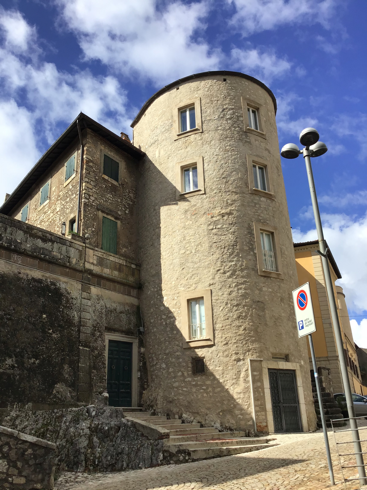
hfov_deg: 45.4
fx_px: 438
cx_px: 184
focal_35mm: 31
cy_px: 245
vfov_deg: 58.4
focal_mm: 3.3
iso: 25
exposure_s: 1/1567
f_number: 2.4
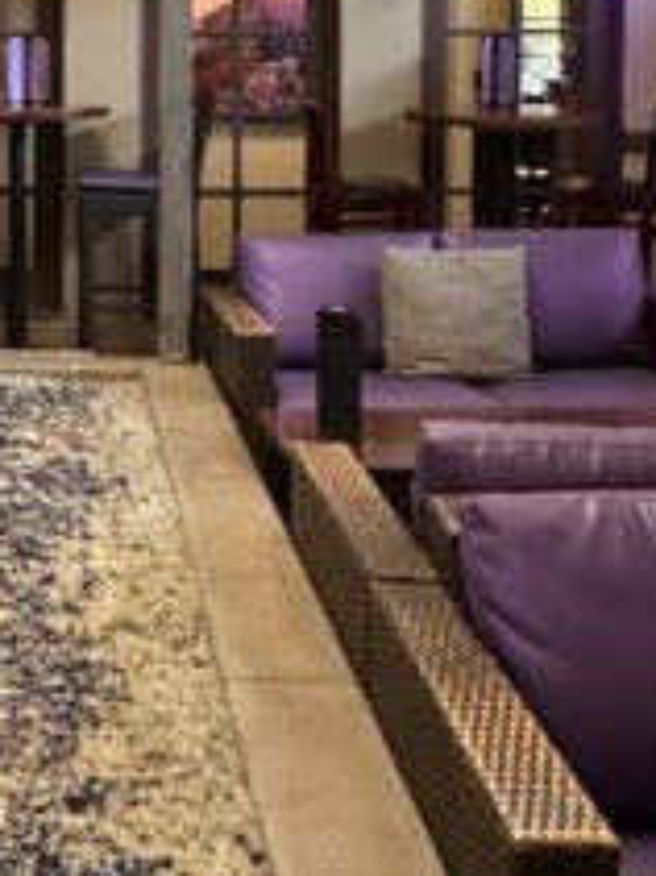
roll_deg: -0.3
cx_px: -50
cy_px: 104
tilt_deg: -2.5
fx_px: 1720
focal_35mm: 68
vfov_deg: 27.6
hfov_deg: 20.7
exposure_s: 1/51
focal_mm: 2.22
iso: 320
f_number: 2.2
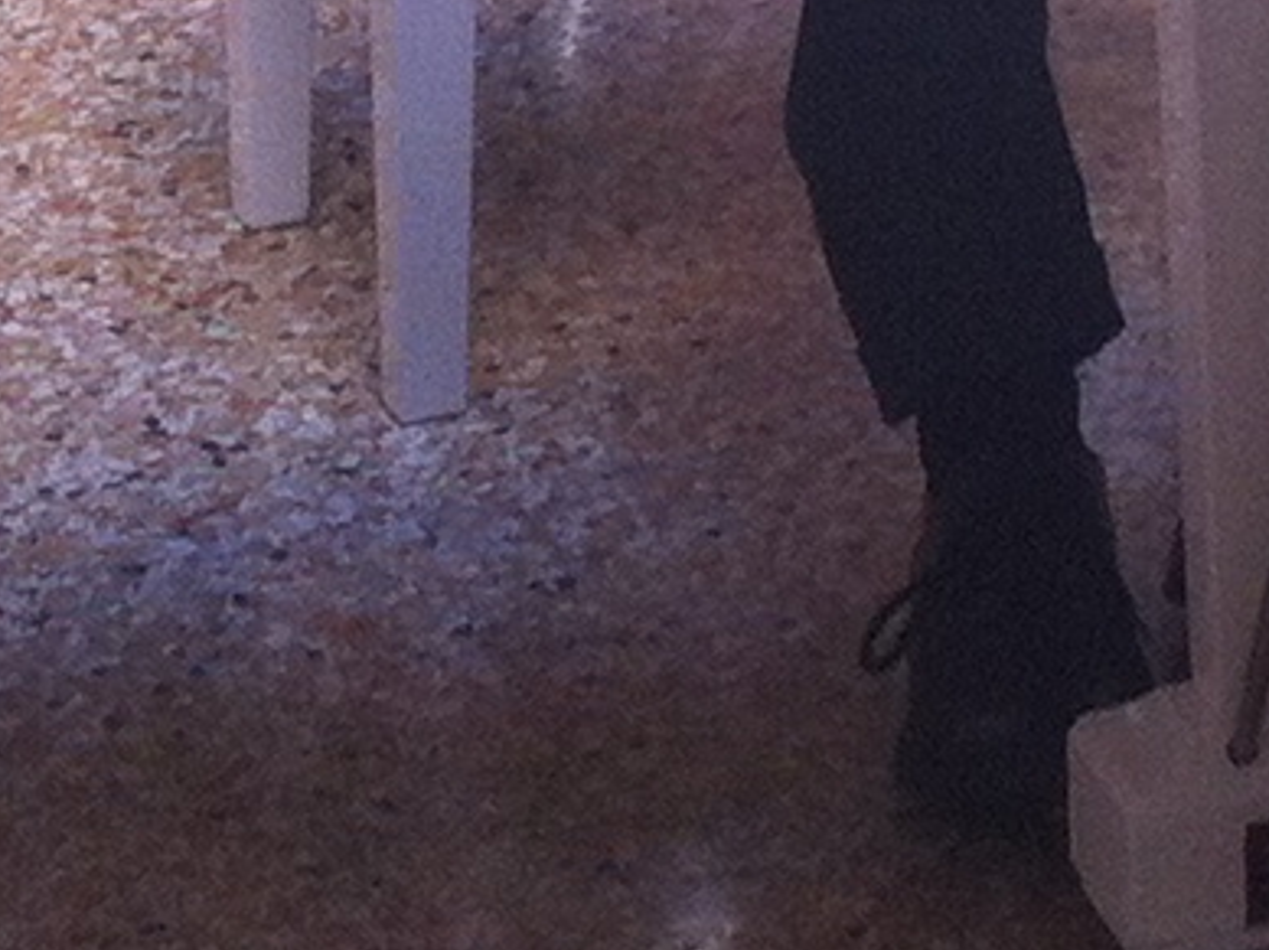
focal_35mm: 233
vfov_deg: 6.0
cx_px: 2016
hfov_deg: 8.3
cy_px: -1544
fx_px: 8534
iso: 80
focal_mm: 3.85
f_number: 2.8
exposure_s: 1/25
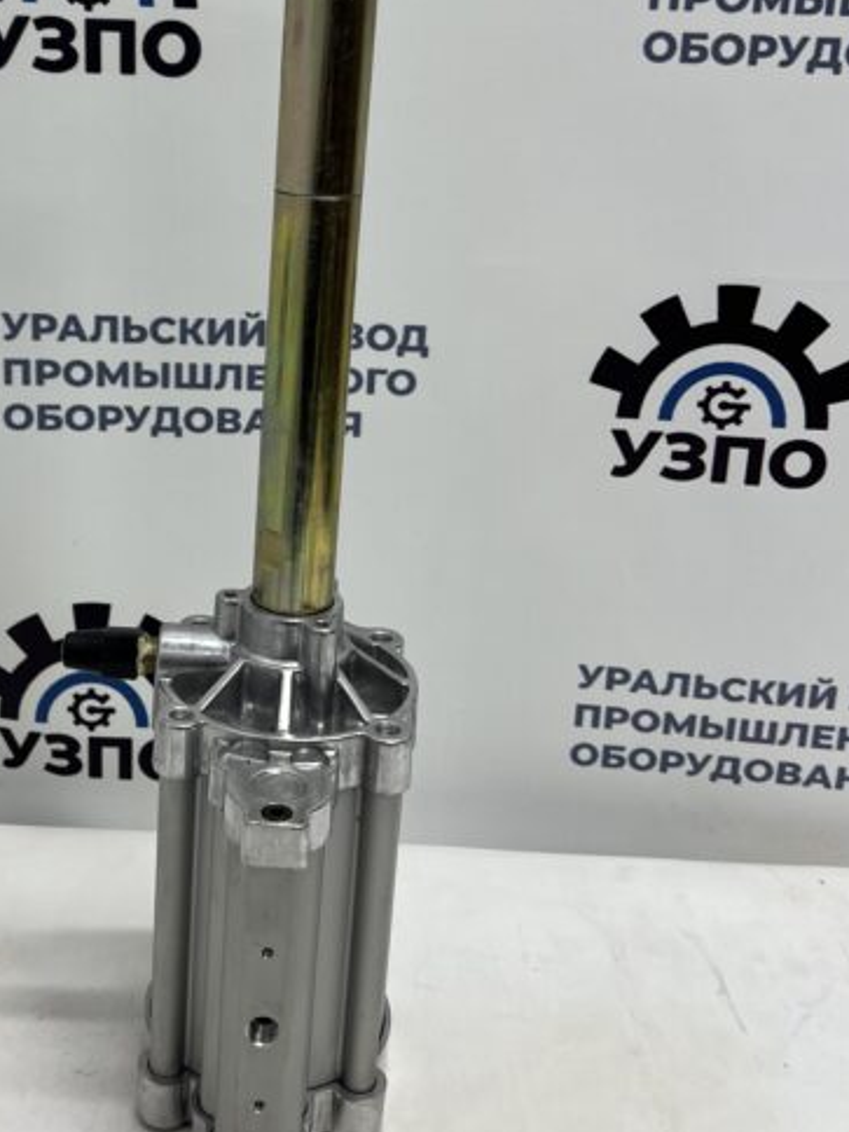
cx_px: 269
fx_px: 1406
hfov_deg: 33.2
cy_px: 400
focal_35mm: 43
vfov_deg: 43.4
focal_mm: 5.7
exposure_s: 1/317
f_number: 1.5
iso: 50
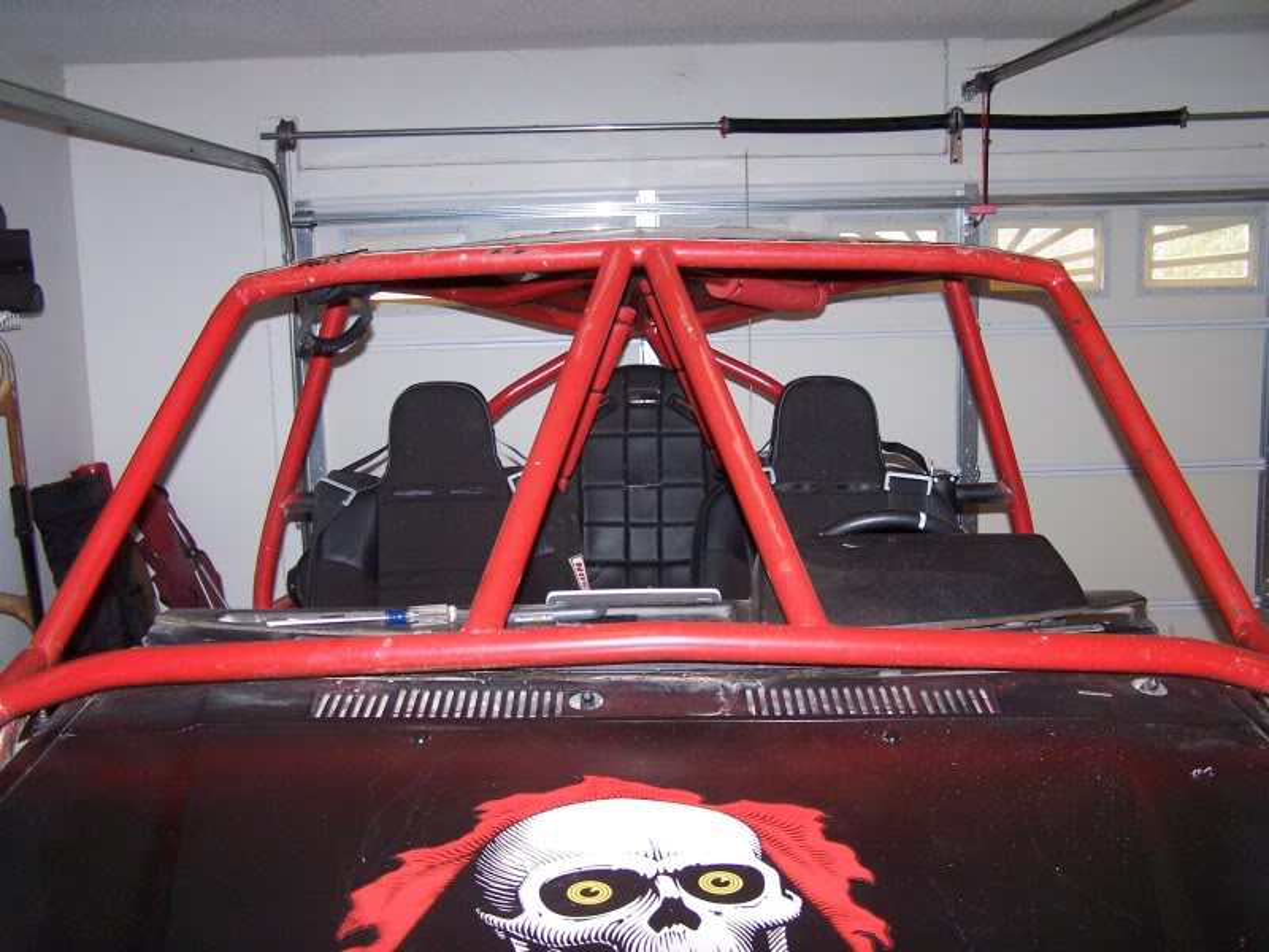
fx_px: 1393
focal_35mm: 38
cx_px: 634
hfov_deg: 49.0
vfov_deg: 37.7
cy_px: 476
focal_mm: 6.3
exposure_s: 1/60
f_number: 2.8
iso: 140
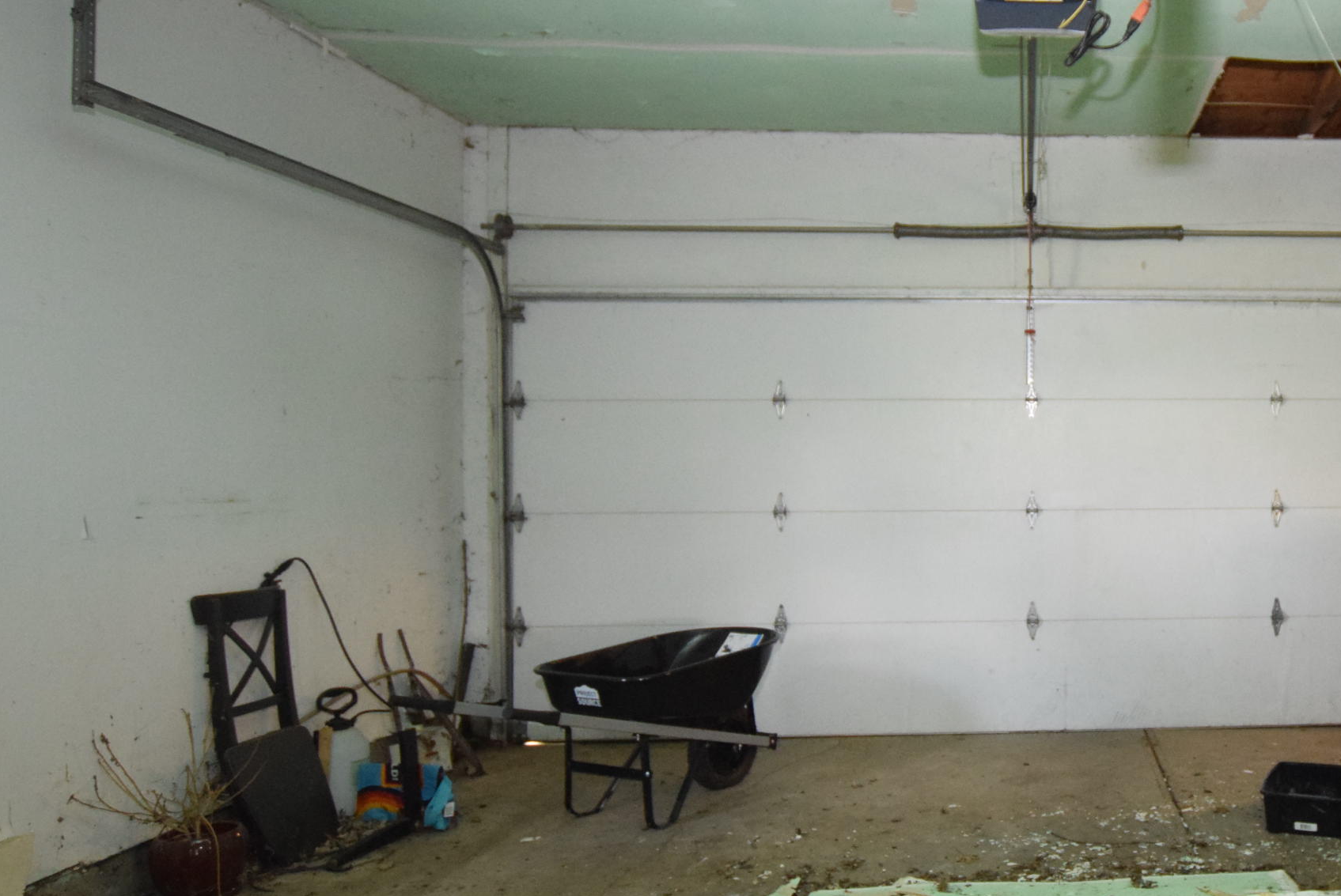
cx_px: 1117
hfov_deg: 55.7
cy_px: 449
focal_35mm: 30
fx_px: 1135
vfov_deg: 43.1
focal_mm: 11.5
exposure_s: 1/60
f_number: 3.5
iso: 3200
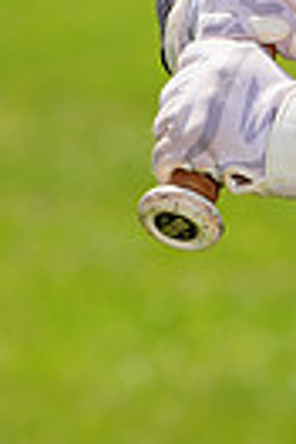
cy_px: -205
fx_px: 11457
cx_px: 533
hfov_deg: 1.5
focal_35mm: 929
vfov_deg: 2.2
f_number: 8
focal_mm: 212
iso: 100
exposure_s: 1/250
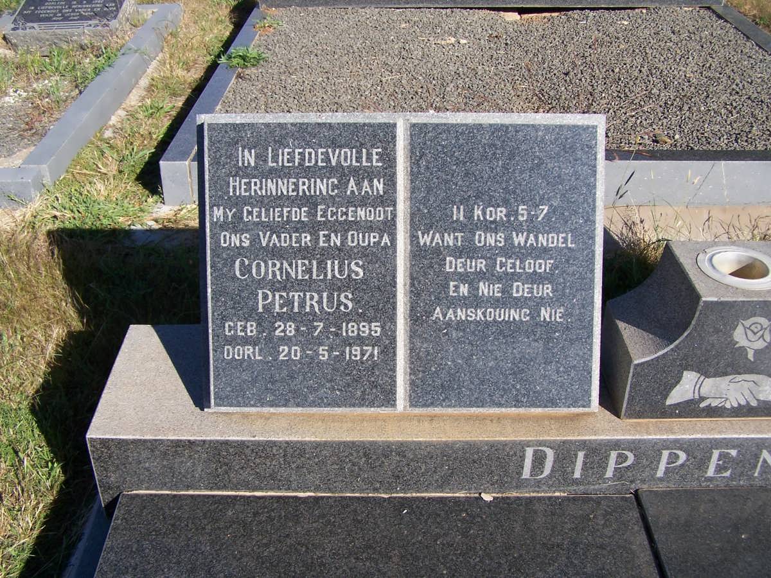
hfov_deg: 49.0
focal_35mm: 38
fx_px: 846
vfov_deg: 37.7
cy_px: 289
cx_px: 386
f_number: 4
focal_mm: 6.3
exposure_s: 1/750
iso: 80
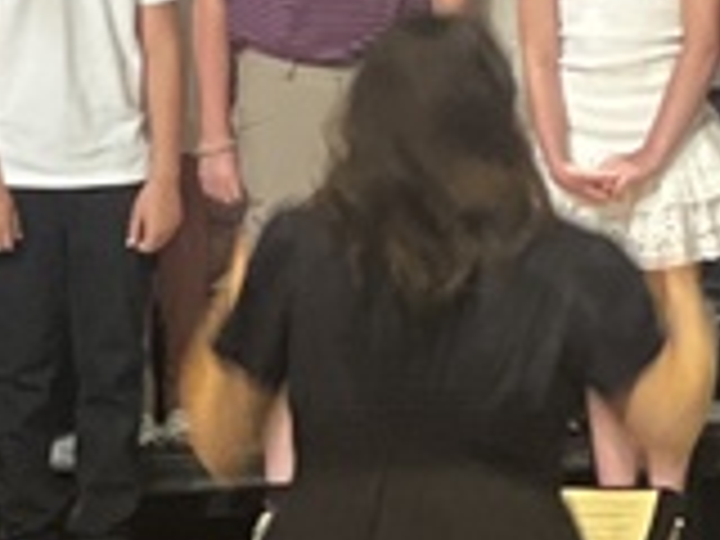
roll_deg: +1.8
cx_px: 855
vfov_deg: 3.0
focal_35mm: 494
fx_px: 10275
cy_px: -716
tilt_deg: -3.0
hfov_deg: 4.0
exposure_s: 1/15
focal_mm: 9
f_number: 2.8
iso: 400
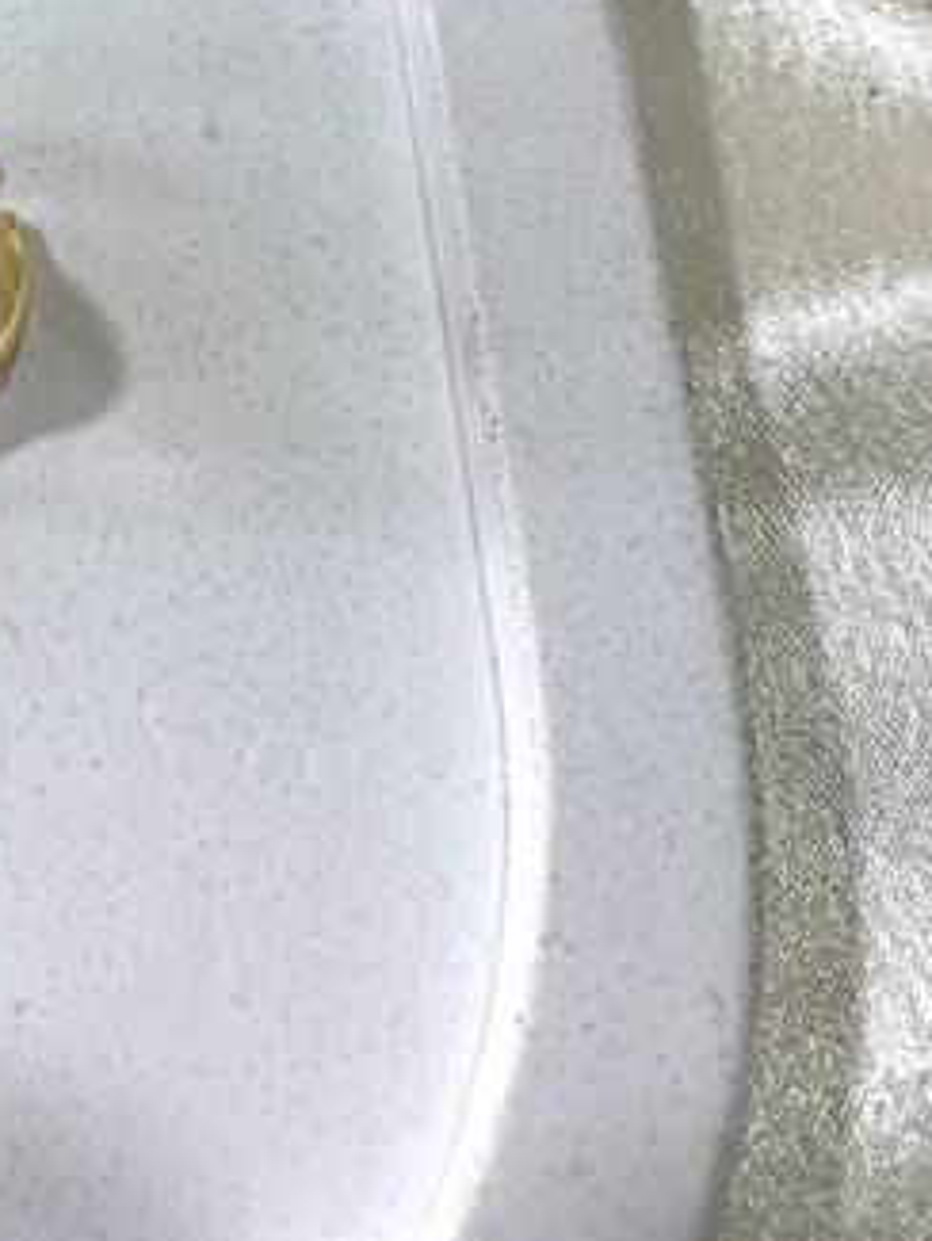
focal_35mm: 64
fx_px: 2296
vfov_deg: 26.9
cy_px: -229
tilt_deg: -61.9
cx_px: -61
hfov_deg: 21.9
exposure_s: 1/100
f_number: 1.8
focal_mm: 4.25
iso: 64
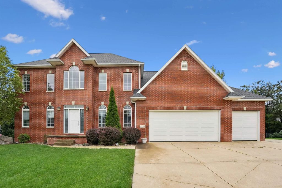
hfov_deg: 93.3
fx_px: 133
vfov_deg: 70.5
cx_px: 141
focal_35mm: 17
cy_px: 94
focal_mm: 17
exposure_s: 1/320
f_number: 9
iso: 400
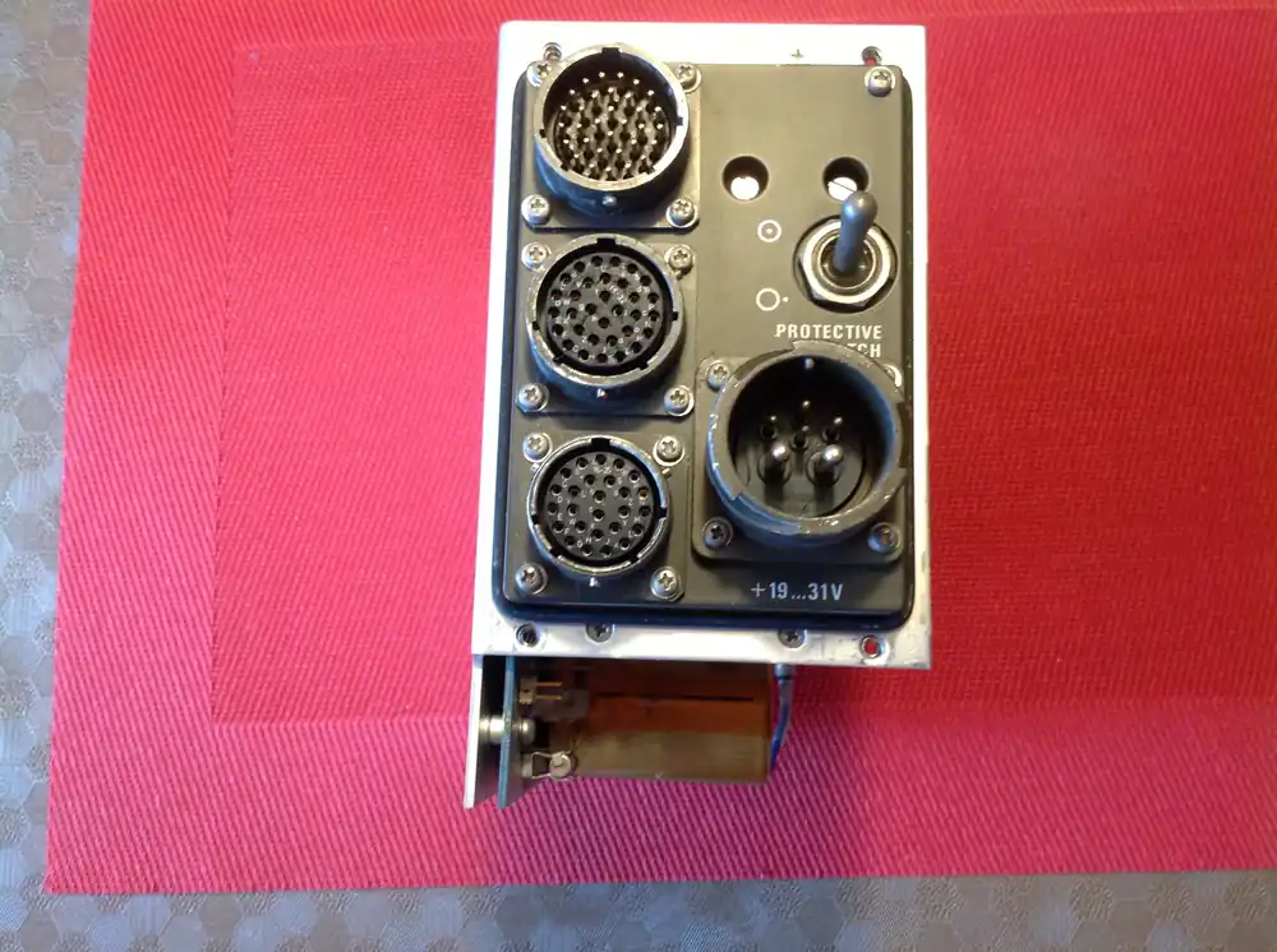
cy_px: 476
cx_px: 638
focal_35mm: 35
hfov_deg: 52.7
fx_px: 1289
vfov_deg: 40.6
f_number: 2.4
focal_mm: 4.28
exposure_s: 1/15
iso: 100
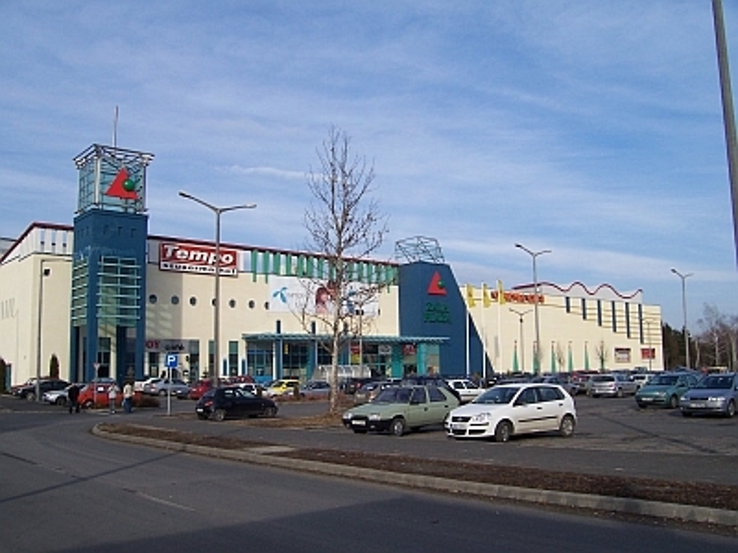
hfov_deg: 54.0
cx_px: 369
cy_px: 276
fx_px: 725
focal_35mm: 34
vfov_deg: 41.8
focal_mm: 5.6
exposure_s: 1/500
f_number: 5.6
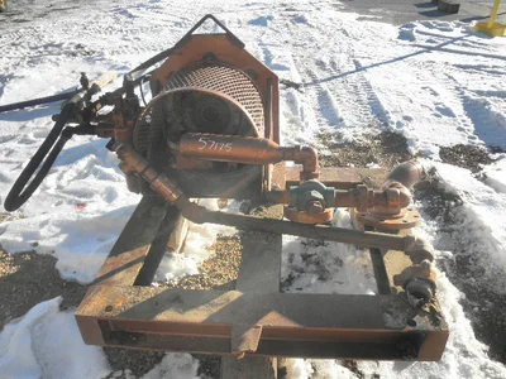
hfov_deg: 63.4
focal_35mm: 28
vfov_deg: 49.7
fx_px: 409
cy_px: 190
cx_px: 253
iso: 64
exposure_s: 1/80
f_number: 8.5
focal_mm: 5
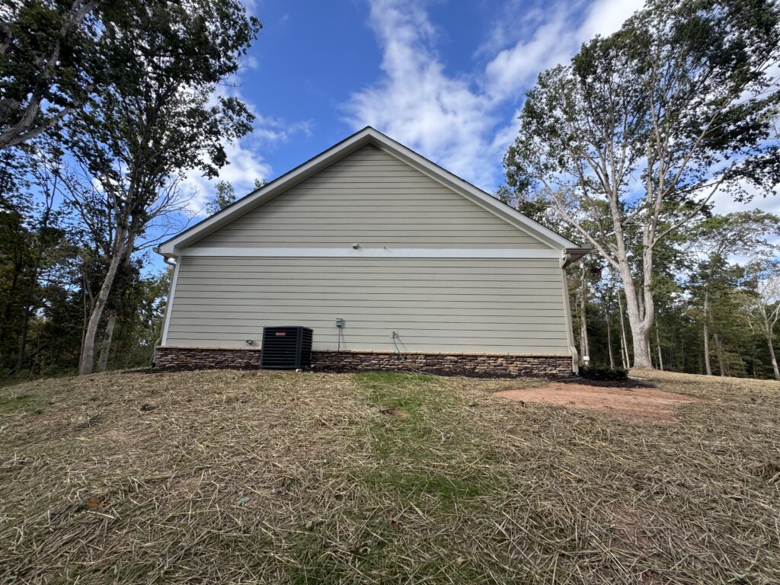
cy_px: 292
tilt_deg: +13.2
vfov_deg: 85.7
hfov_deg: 102.1
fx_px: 315
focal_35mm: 14
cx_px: 390
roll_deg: -1.6
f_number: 2.2
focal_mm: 2.22
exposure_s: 1/433
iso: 40
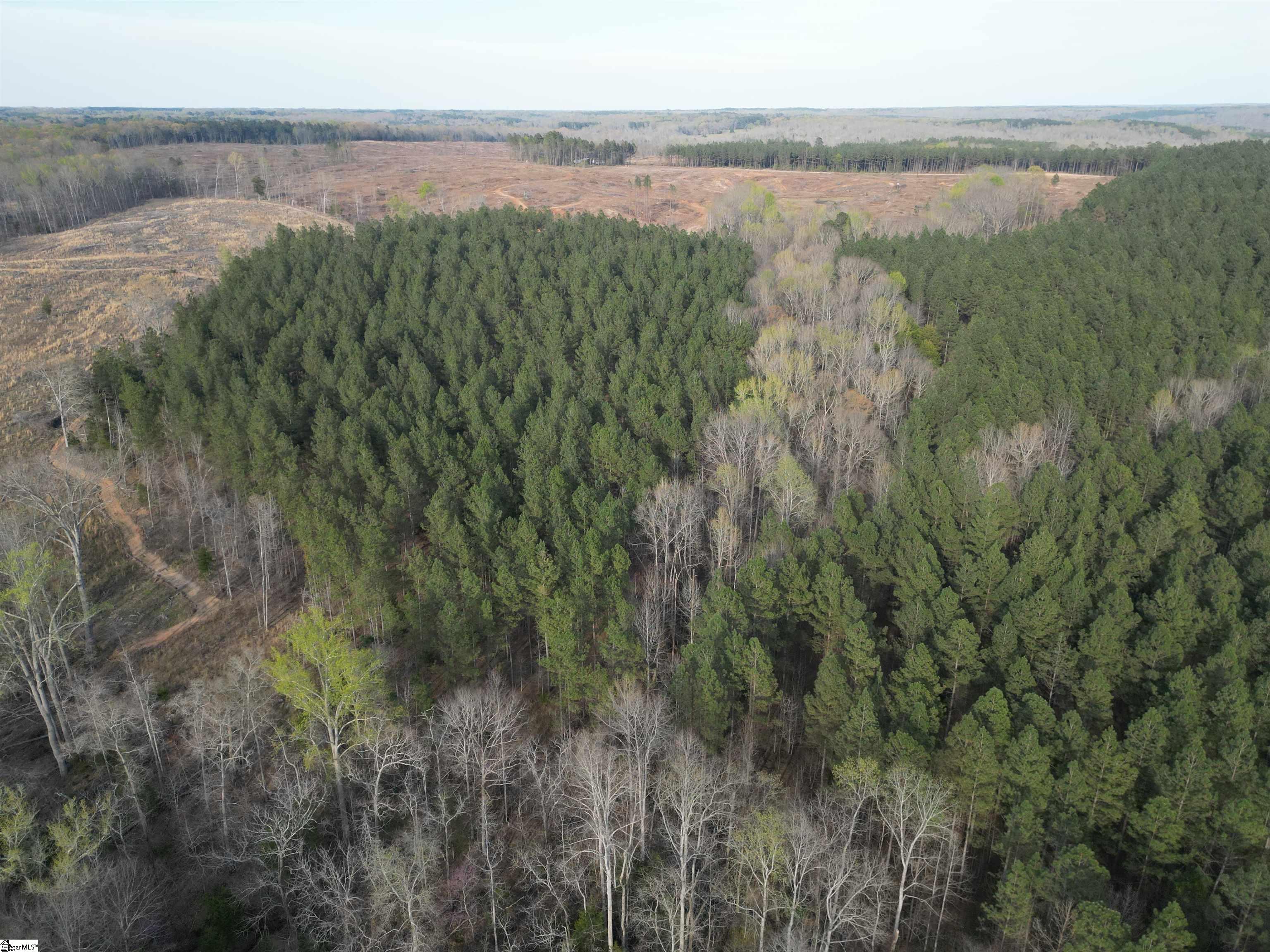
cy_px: 476
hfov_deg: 71.6
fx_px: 881
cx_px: 635
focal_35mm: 24
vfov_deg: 56.8
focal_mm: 6.72
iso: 200
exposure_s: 1/1250
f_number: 1.7
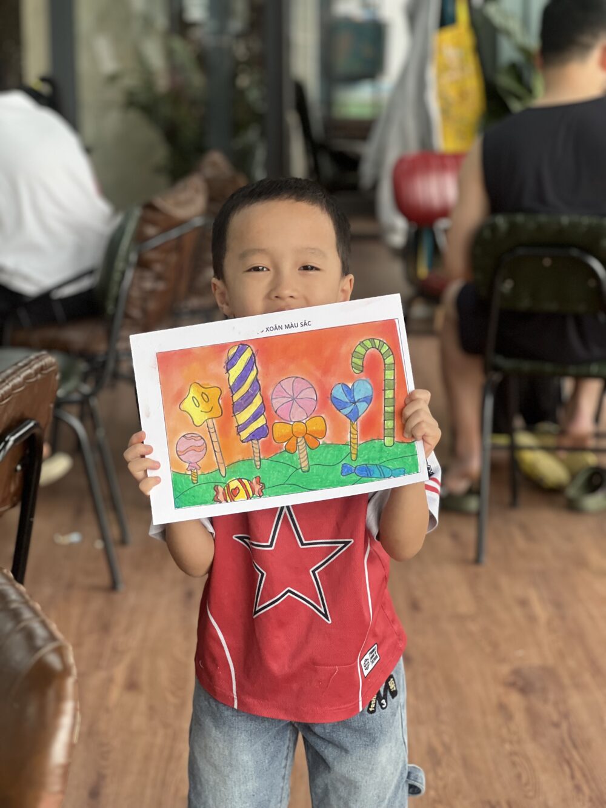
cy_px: 404
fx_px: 1797
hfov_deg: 19.1
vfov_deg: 25.3
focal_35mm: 77
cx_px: 303
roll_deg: -0.6
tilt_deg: -12.0
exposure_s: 1/121
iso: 80
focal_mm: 9
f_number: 2.8
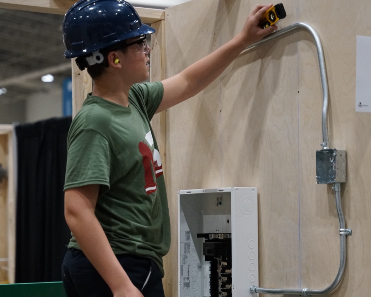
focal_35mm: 112
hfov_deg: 17.2
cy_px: 172
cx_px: 202
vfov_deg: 13.8
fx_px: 1230
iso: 4000
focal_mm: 70
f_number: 2.8
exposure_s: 1/200
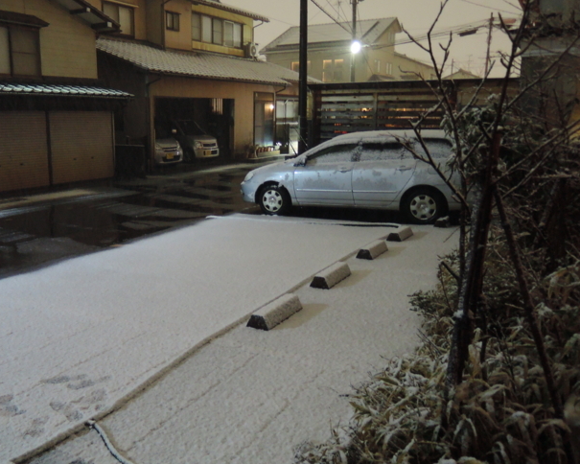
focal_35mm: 31
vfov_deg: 47.1
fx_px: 532
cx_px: 216
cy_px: 220
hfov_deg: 56.5
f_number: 1.8
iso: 800
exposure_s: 1/2
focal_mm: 5.1
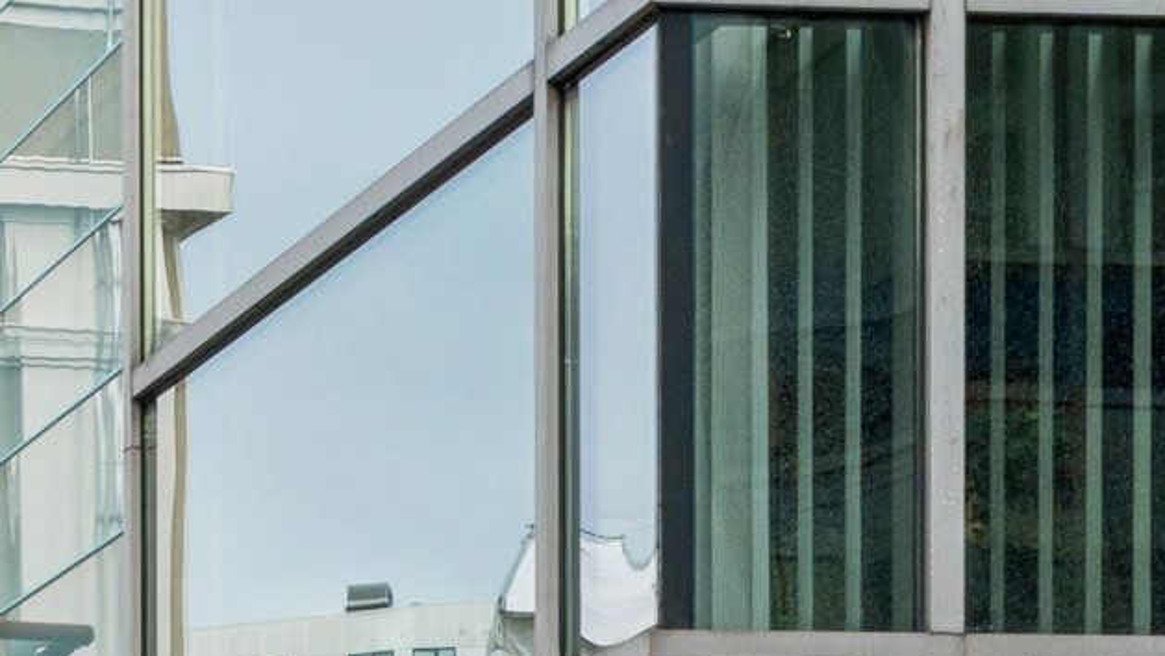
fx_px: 5407
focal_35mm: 175
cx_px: -822
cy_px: 1631
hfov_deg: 11.5
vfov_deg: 6.6
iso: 640
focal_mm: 35
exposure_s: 1/160
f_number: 11
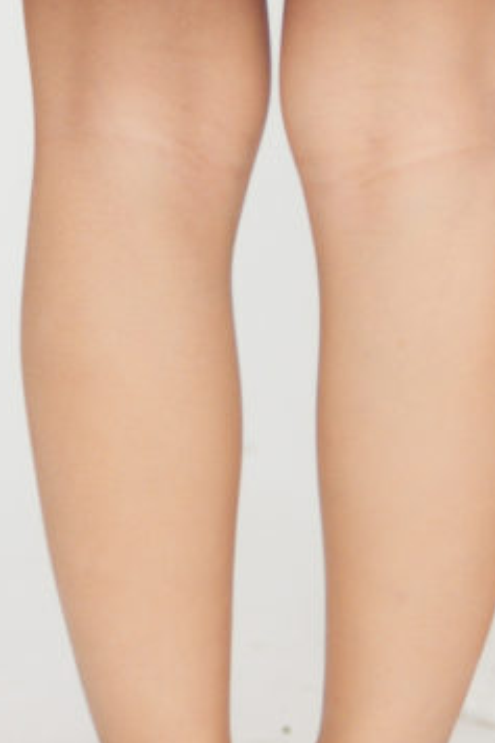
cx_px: 404
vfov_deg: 5.7
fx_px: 7122
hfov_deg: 4.0
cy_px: -1206
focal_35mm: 345
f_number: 2.8
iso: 400
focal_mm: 48
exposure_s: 1/125
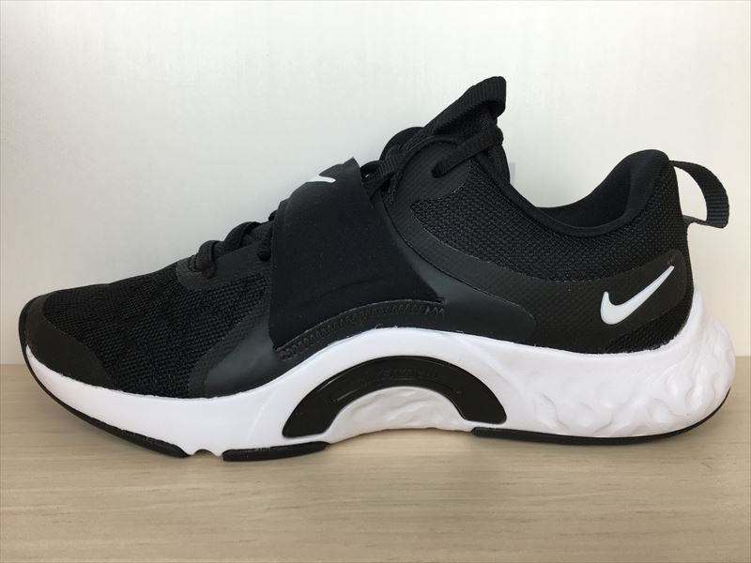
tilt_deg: -9.9
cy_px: 282
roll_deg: +0.8
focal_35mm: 29
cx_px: 376
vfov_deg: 48.2
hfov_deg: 61.7
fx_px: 629
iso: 40
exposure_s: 1/120
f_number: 2.2
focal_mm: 4.15
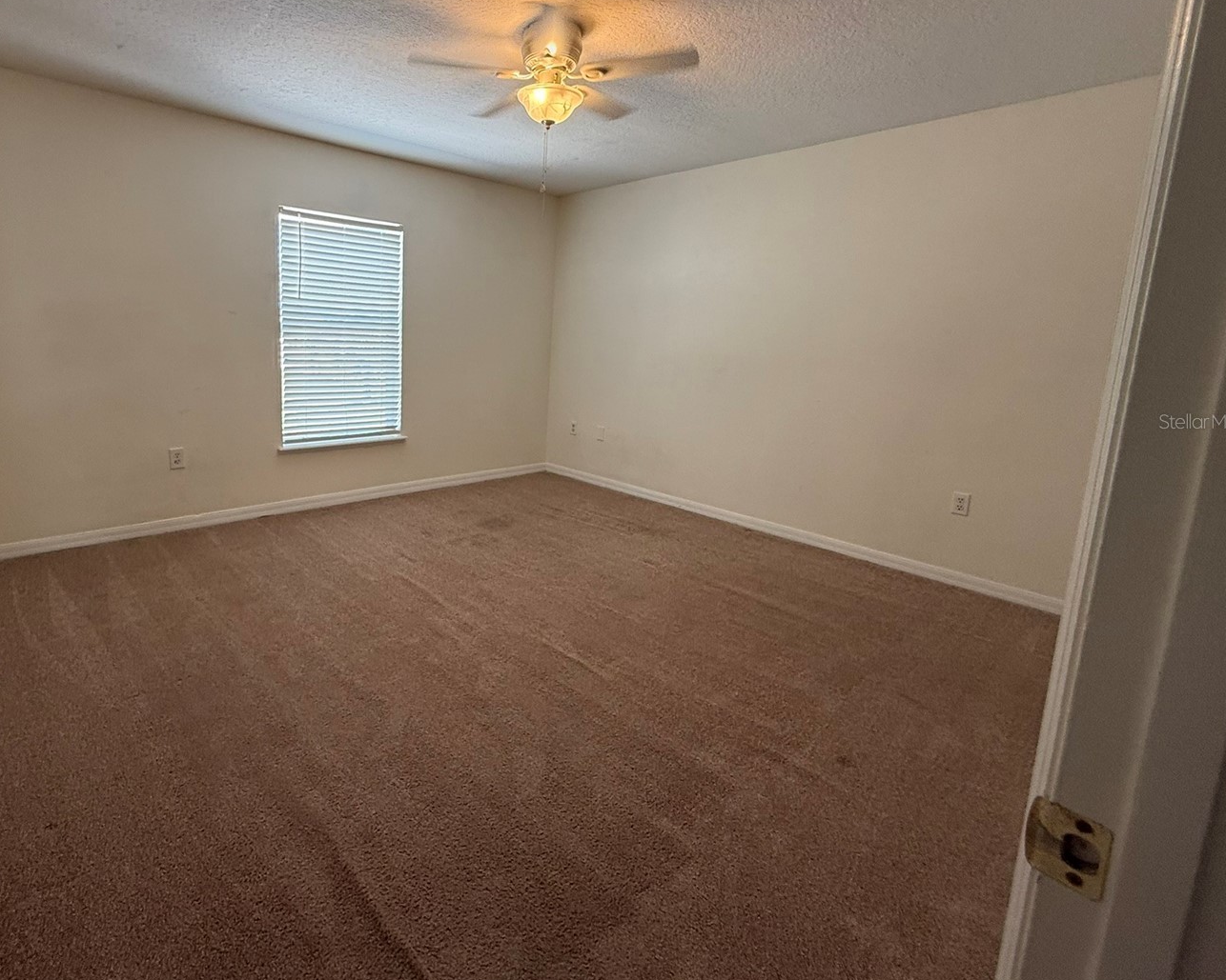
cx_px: 486
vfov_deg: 76.5
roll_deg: -1.4
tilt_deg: -7.9
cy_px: 421
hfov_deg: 88.4
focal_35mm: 17
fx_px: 617
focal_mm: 2.22
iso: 125
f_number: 2.2
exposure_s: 1/120
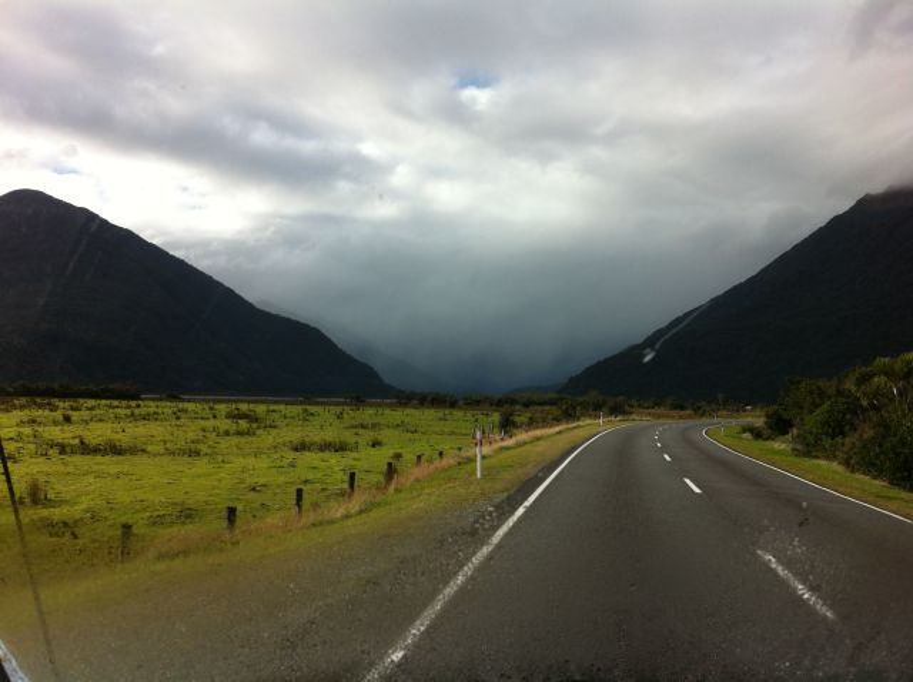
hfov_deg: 52.7
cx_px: 456
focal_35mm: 35
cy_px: 341
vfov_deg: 40.6
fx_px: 922
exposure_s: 1/1117
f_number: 2.8
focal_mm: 3.85
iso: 80
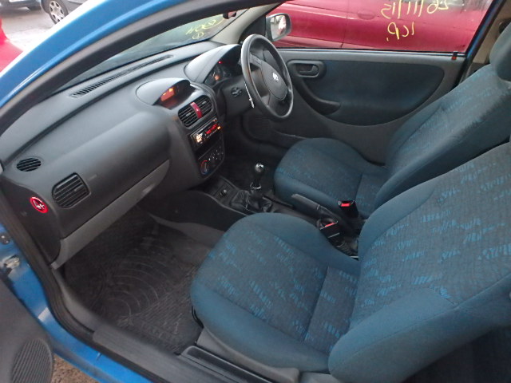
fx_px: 310
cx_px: 256
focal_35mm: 21
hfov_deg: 79.0
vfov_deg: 63.4
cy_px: 192
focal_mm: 3.7
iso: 1600
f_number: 3.5
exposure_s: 1/25
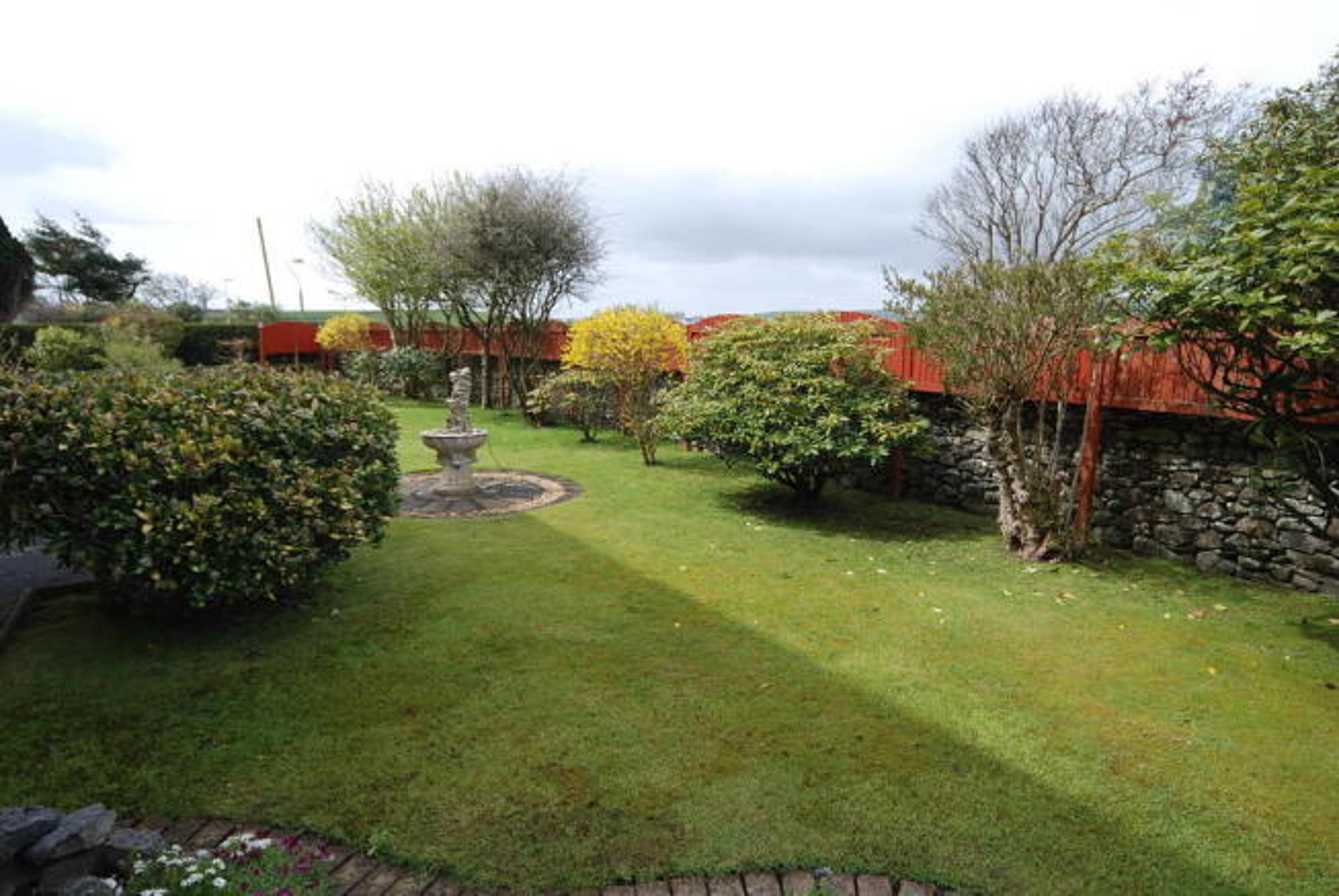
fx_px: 726
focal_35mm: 20
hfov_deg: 85.4
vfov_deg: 63.4
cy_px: 448
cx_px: 670
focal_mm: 13
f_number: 6.3
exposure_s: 1/160
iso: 100
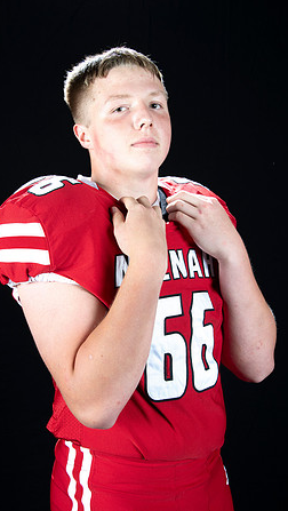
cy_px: 255
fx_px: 800
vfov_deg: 35.4
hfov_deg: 20.4
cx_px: 128
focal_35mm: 59
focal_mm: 56
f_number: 9
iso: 320
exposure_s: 1/160
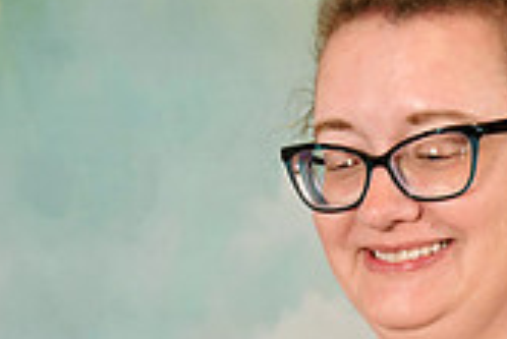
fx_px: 3693
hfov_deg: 7.9
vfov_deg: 5.2
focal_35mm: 262
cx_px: 241
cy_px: 475
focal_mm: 50
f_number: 6.3
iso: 400
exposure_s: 1/125
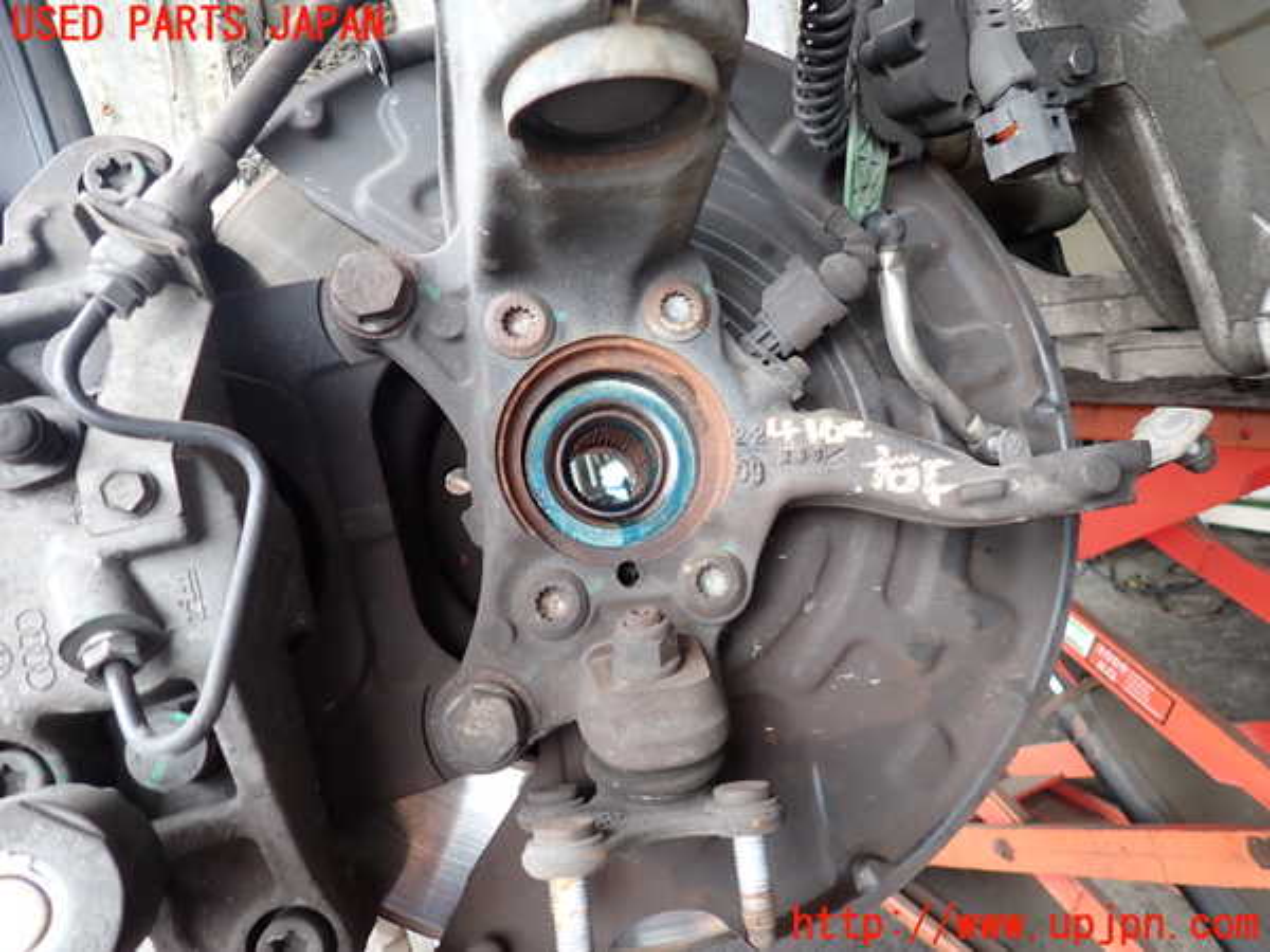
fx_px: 917
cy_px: 476
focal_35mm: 25
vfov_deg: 54.9
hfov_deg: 69.4
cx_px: 635
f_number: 2
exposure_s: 1/60
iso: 200
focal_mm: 4.5
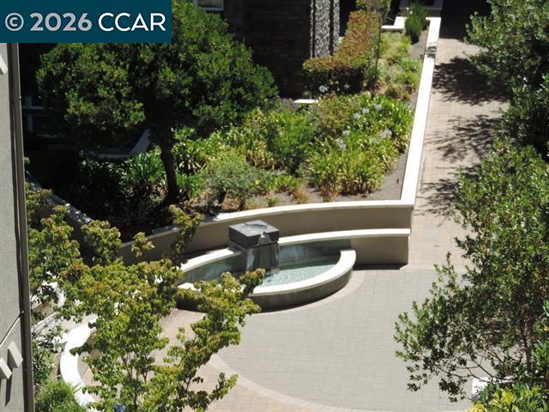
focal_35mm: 120
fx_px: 1903
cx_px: 274
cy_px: 206
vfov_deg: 12.3
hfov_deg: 16.4
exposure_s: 1/400
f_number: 4.2
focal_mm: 21.4
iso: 80
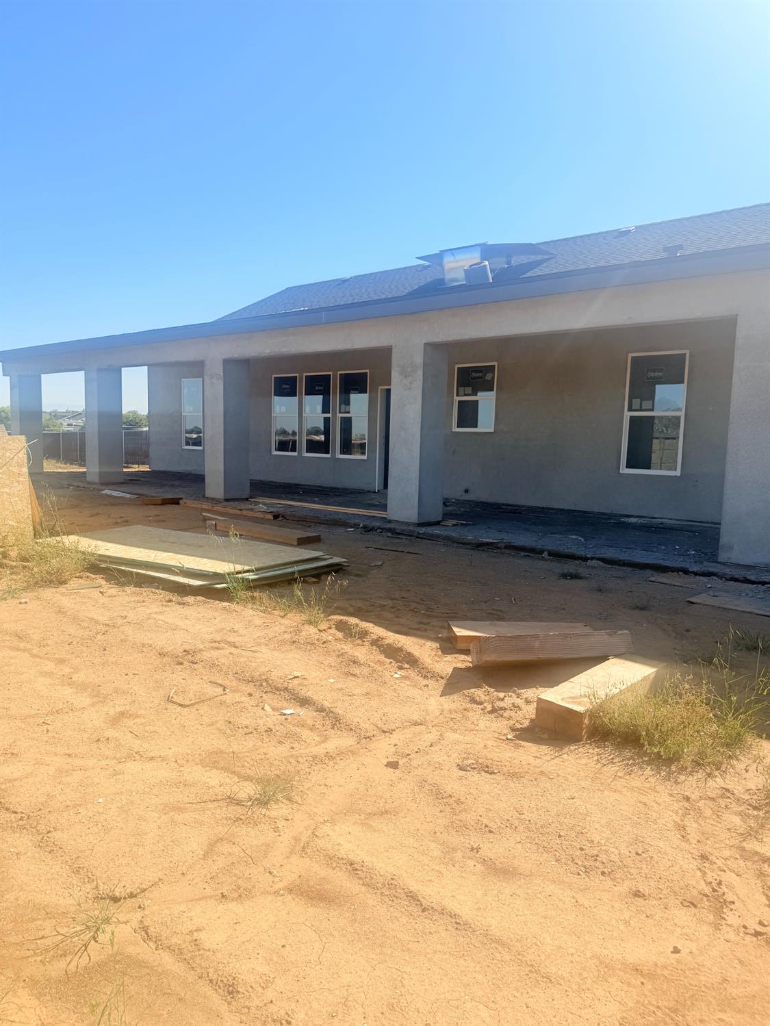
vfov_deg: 71.6
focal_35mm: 24
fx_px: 712
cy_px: 513
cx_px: 385
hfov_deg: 56.8
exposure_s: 1/5319
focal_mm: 6.76
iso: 80
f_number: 1.78
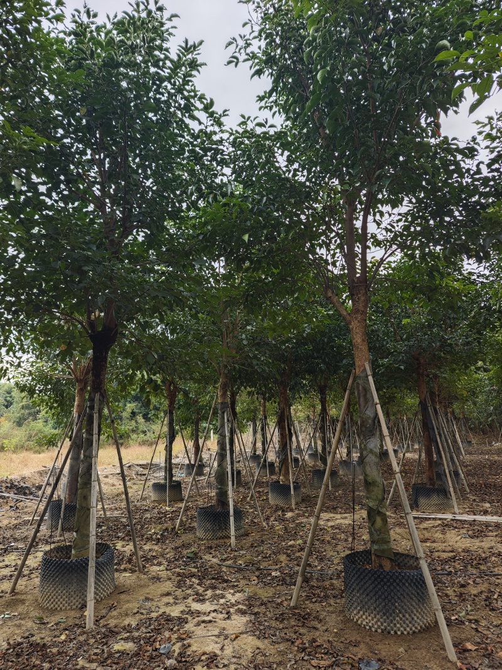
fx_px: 445
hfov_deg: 58.9
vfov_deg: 73.9
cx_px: 251
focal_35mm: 23
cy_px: 335
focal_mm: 6.55
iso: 50
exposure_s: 1/120
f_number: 1.6
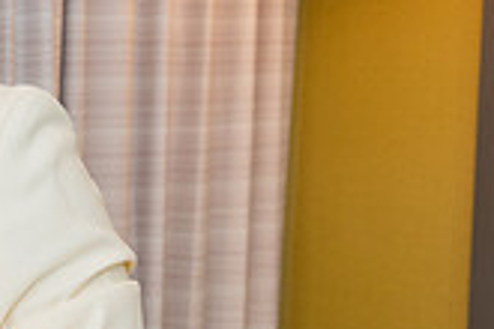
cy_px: 307
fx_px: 1976
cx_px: -263
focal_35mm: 144
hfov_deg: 13.4
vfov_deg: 9.5
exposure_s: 1/250
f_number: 3.5
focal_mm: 38
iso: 320
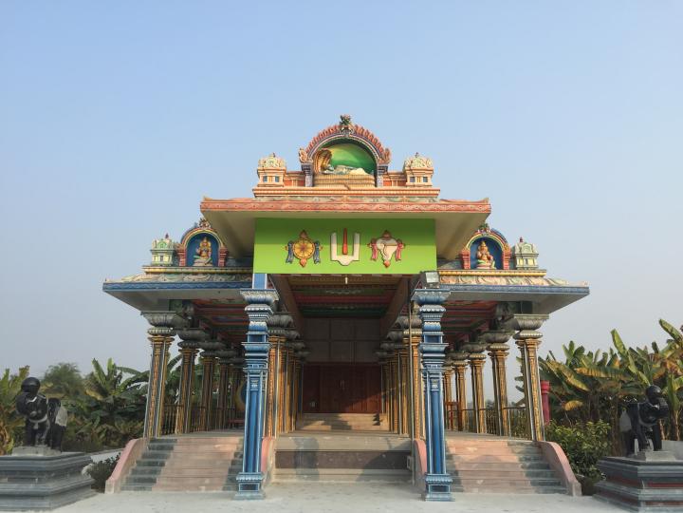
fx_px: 572
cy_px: 256
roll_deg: -0.7
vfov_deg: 48.2
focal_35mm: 29
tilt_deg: +14.7
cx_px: 342
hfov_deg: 61.7
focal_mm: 4.15
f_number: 2.2
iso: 32
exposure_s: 1/719
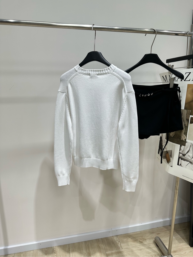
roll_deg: +0.2
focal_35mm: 24
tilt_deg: -12.9
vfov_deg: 71.6
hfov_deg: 56.8
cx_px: 96
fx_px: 178
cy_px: 128
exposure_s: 1/100
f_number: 1.78
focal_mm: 6.86
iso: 50
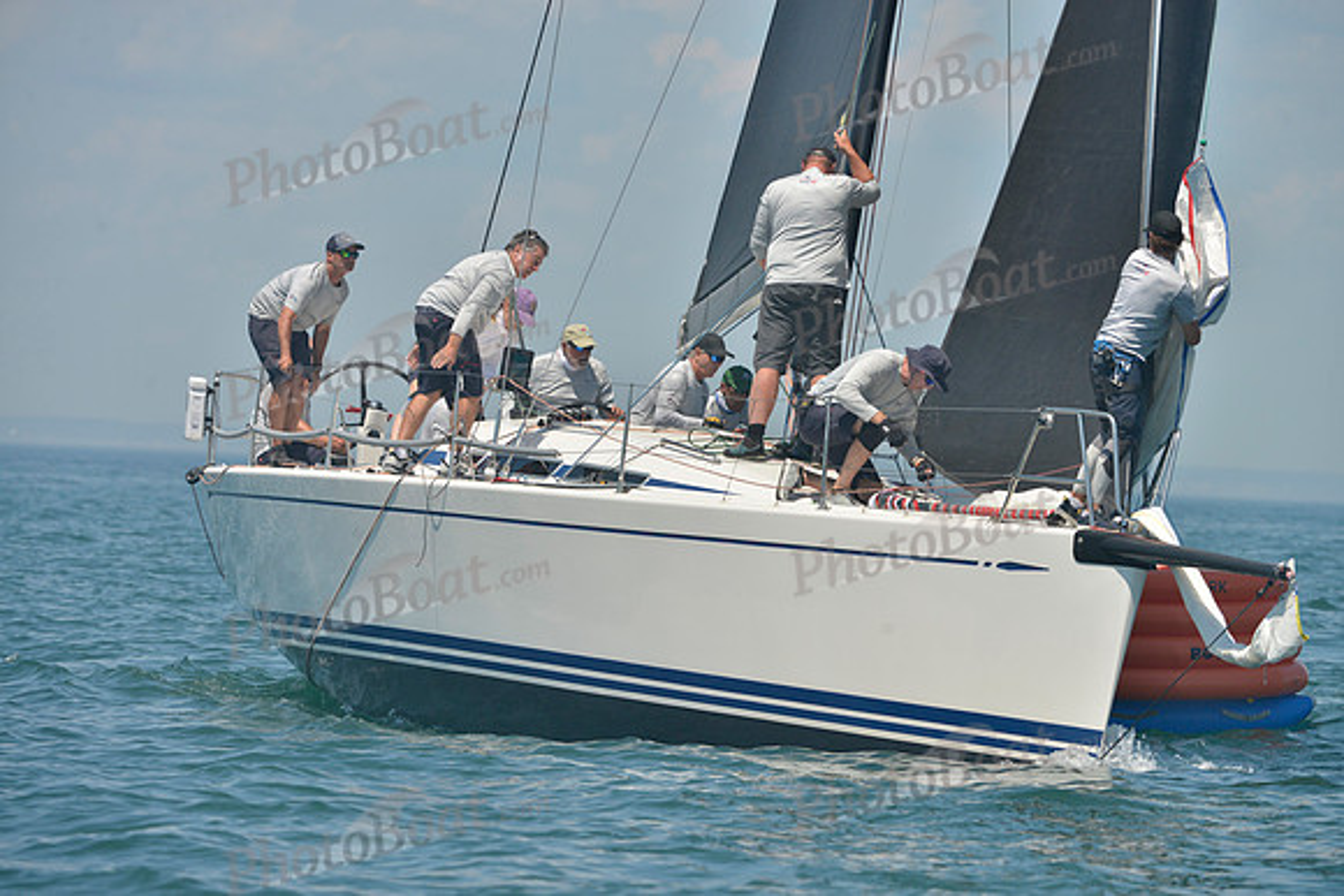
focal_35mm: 280
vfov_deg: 4.9
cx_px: 672
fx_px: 10455
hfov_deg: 7.4
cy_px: 448
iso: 280
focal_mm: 280
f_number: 8
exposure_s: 1/1000
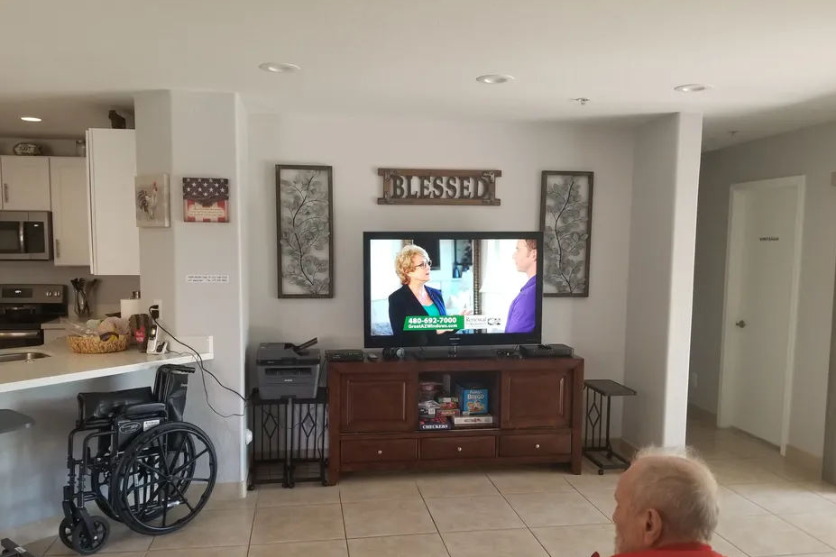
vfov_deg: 46.3
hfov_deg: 65.5
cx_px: 404
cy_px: 321
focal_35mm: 28
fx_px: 650
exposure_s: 1/60
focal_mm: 4.3
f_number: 1.7
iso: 160
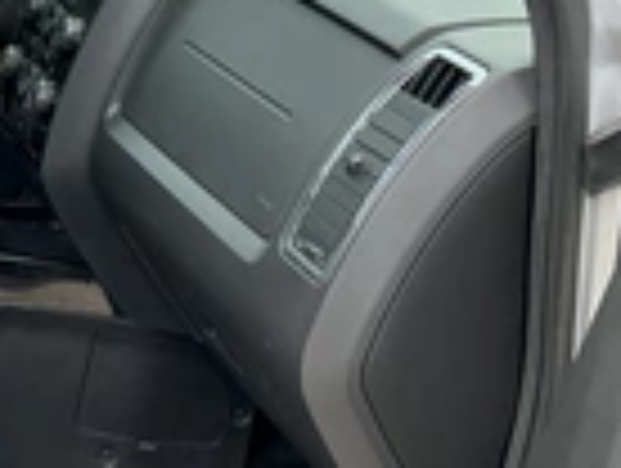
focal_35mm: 81
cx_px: -166
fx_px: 1456
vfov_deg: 18.3
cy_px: 248
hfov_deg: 21.9
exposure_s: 1/122
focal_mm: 3
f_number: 1.8
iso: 20
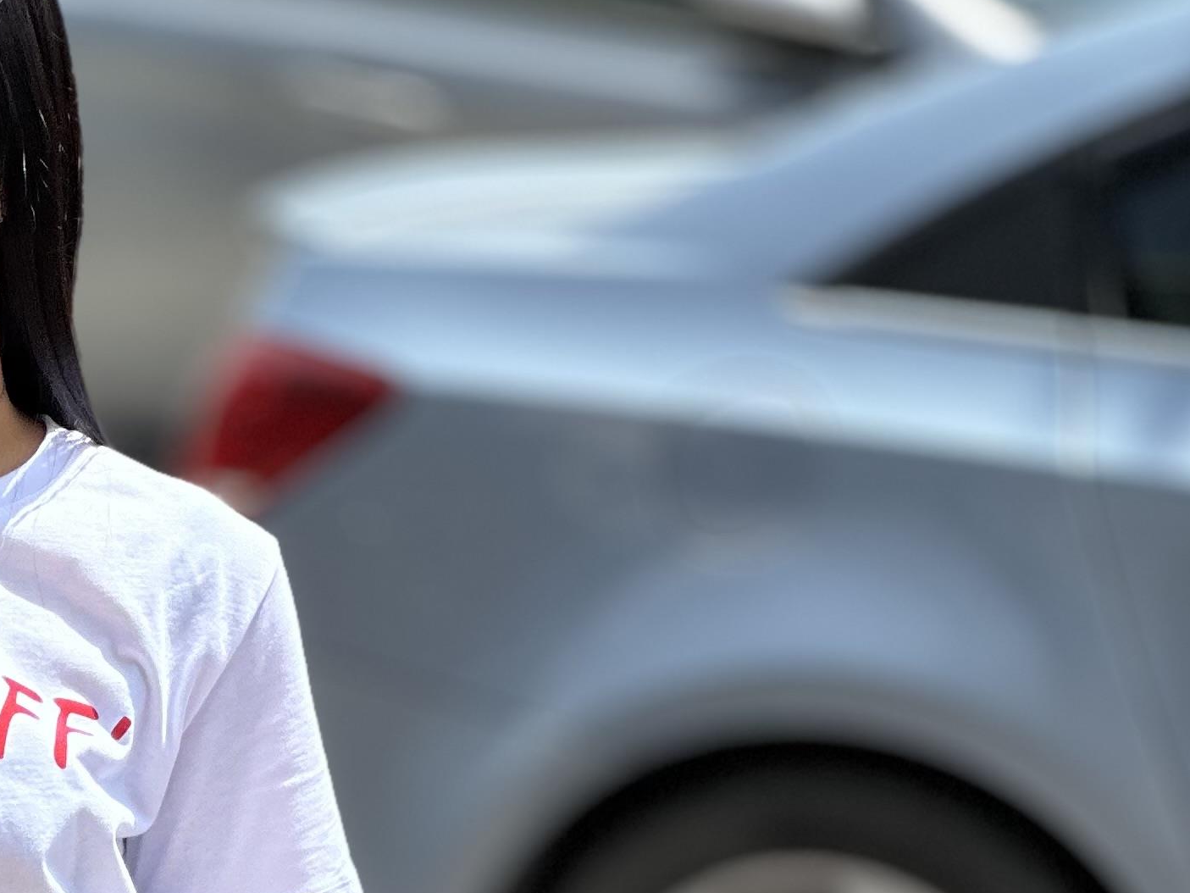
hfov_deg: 8.9
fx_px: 7598
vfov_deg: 6.6
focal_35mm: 221
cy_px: 1455
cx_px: -72
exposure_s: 1/444
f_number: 2.8
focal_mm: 9
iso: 32
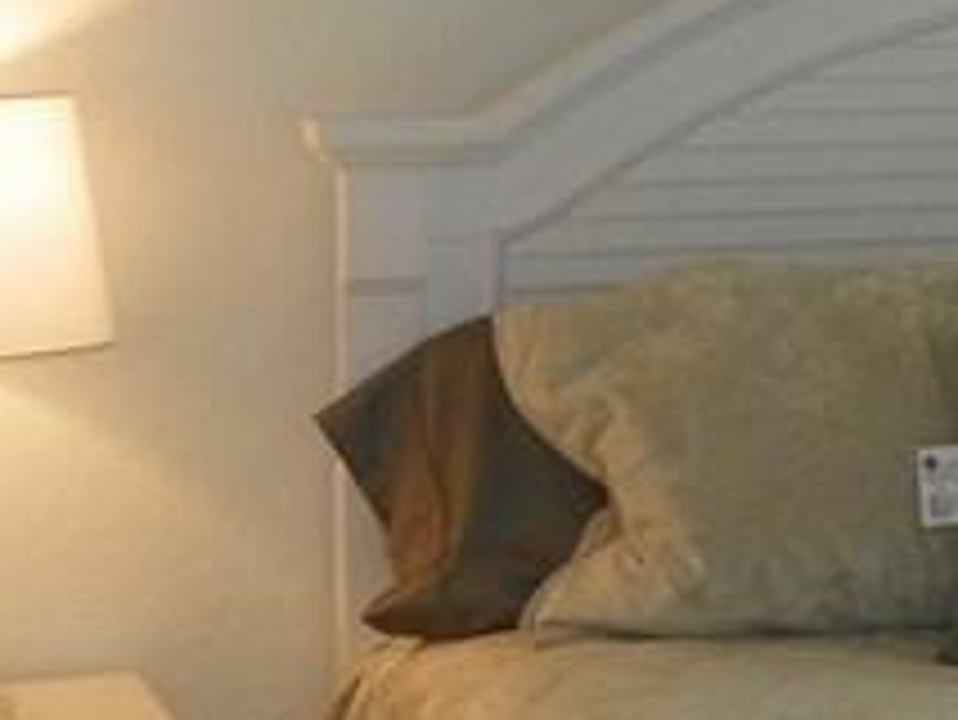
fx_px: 3461
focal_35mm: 125
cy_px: 90
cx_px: 1651
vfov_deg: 11.8
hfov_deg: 14.2
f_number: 2.8
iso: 100
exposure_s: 1/30
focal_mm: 4.6
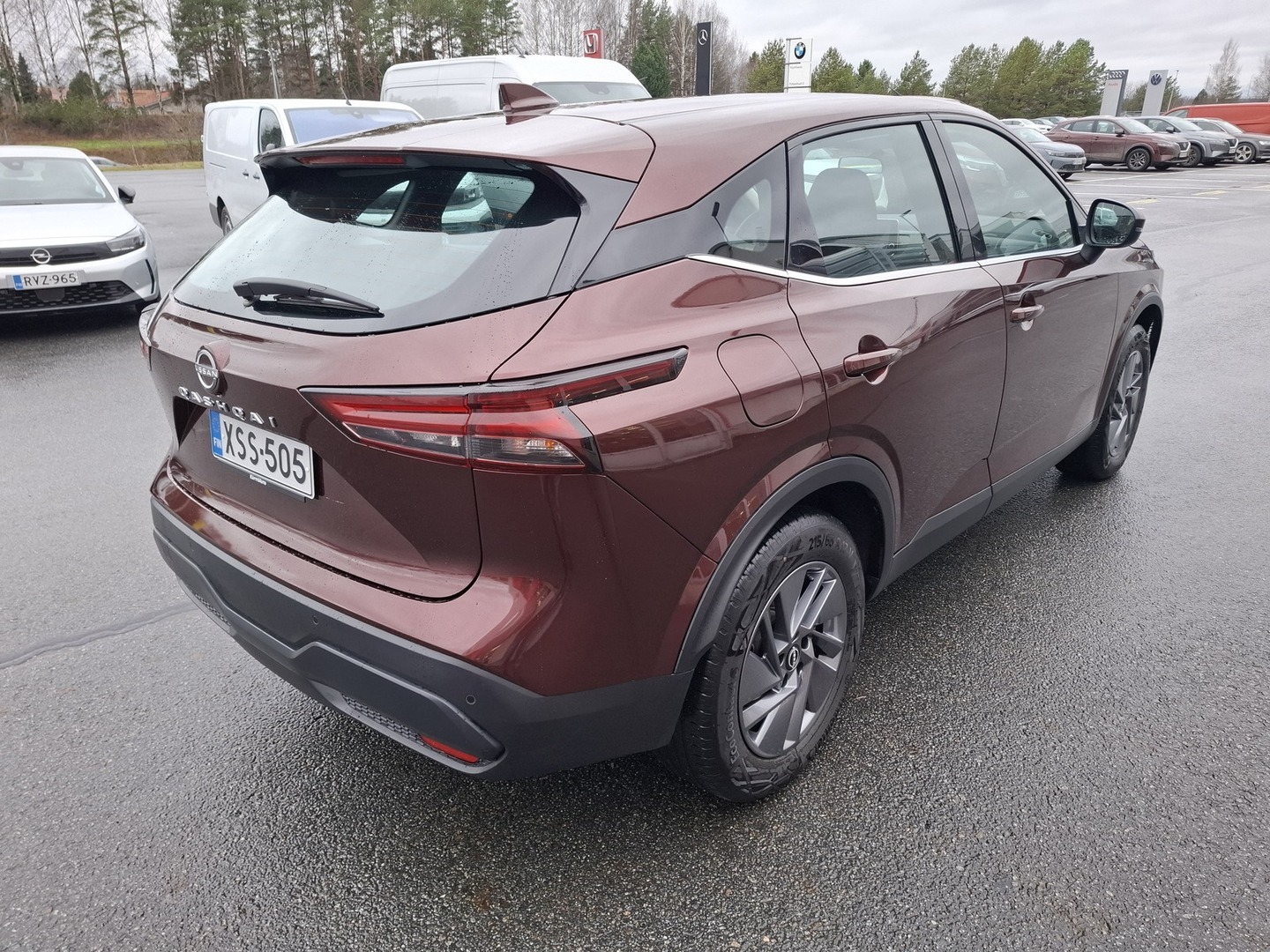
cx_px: 635
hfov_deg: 73.9
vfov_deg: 58.9
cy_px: 476
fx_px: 844
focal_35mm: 23
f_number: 1.8
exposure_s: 1/100
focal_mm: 5.54
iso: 100
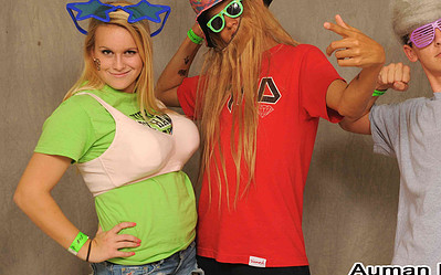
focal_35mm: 71
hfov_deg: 28.7
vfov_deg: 18.2
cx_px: 303
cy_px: 80
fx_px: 853
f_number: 6.3
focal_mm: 32
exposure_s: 1/125
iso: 200
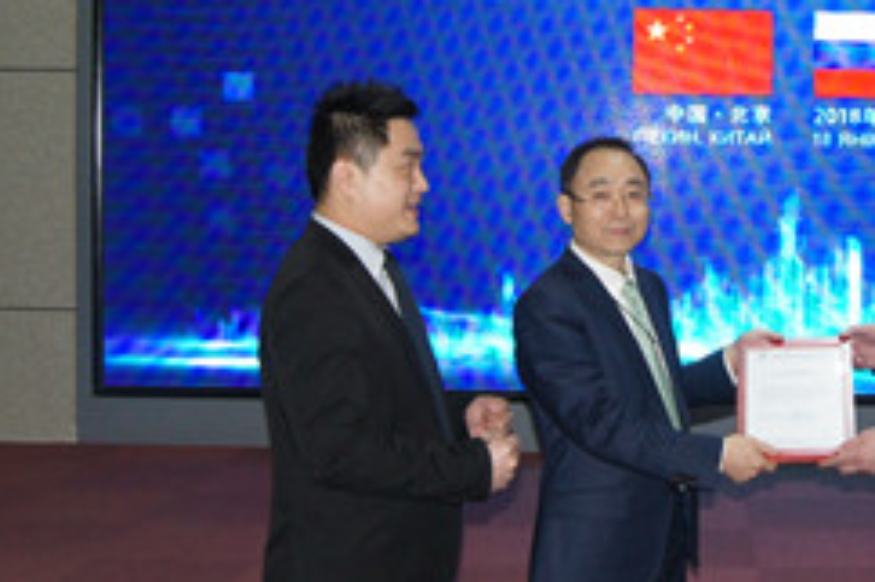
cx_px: 734
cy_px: 190
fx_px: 1627
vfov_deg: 20.2
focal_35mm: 67
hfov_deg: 29.2
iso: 800
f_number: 5.6
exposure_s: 1/80
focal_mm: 18
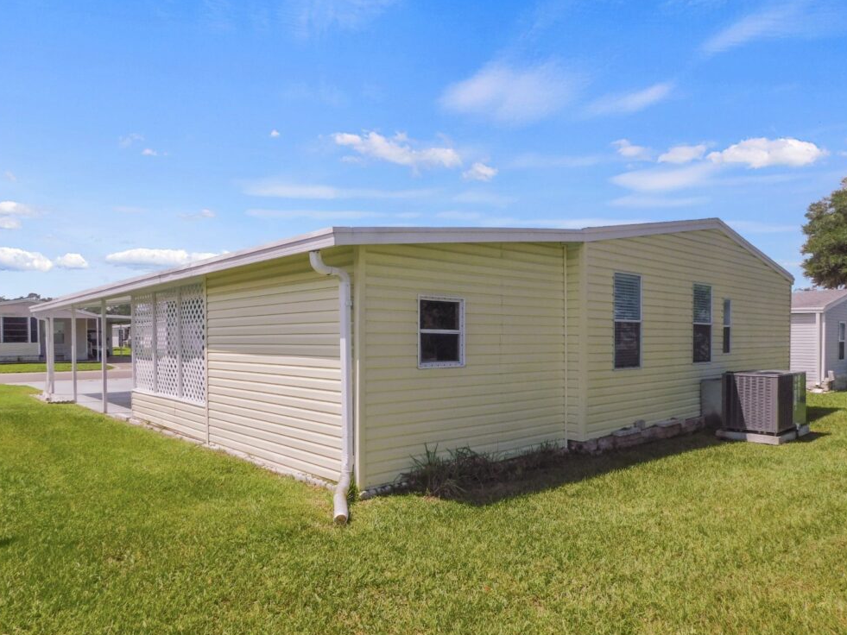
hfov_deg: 71.6
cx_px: 430
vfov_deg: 56.8
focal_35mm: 24
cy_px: 328
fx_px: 587
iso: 125
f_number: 6
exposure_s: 1/800
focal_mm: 4
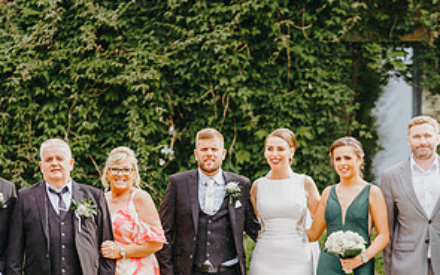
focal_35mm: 182
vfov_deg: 7.2
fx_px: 2181
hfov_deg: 11.5
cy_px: 259
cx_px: 185
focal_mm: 85
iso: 100
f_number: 2.2
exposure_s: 1/640
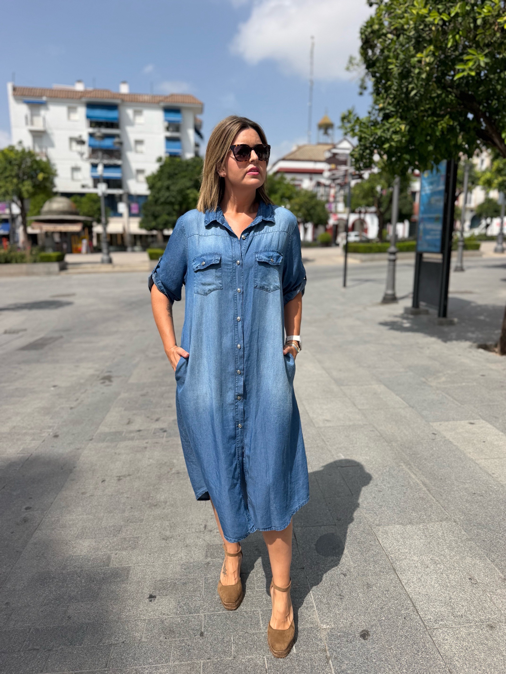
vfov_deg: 71.6
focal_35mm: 24
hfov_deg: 56.8
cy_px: 337
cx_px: 253
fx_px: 468
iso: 80
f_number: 1.78
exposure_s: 1/5714
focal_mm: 6.76
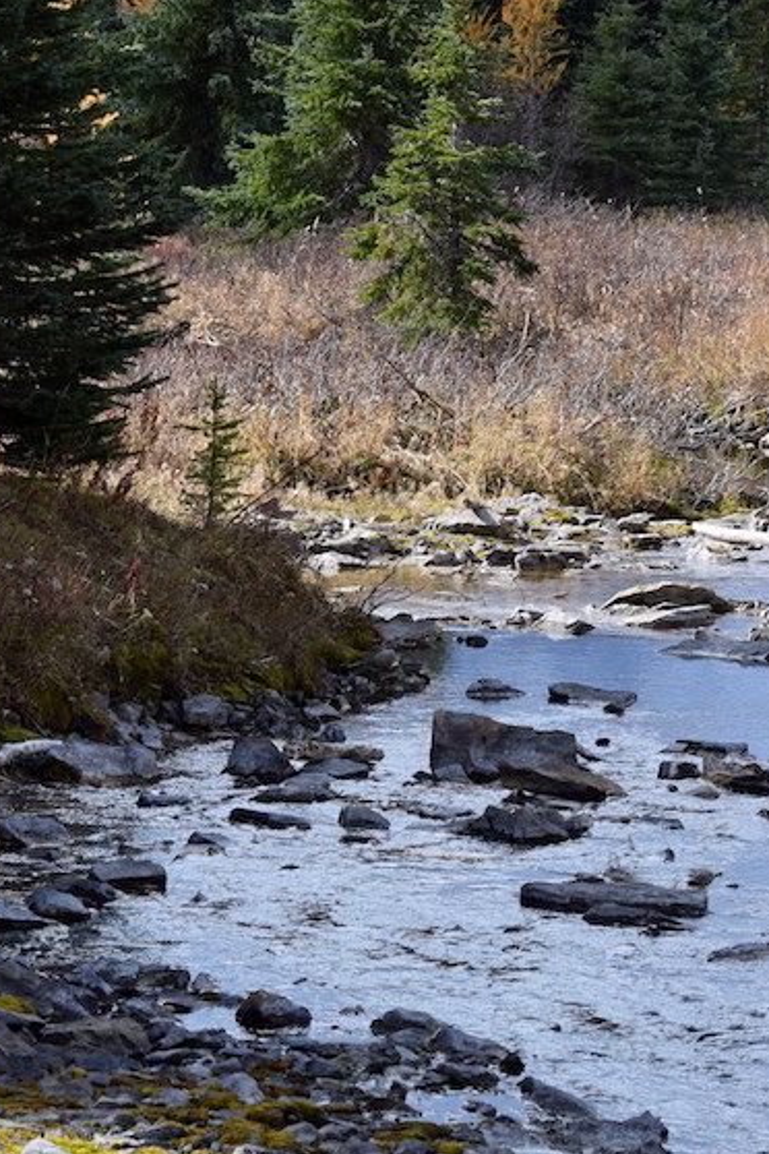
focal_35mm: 189
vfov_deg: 10.9
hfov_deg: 7.3
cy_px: 327
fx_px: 6060
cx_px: 458
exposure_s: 1/320
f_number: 8
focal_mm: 55
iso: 200
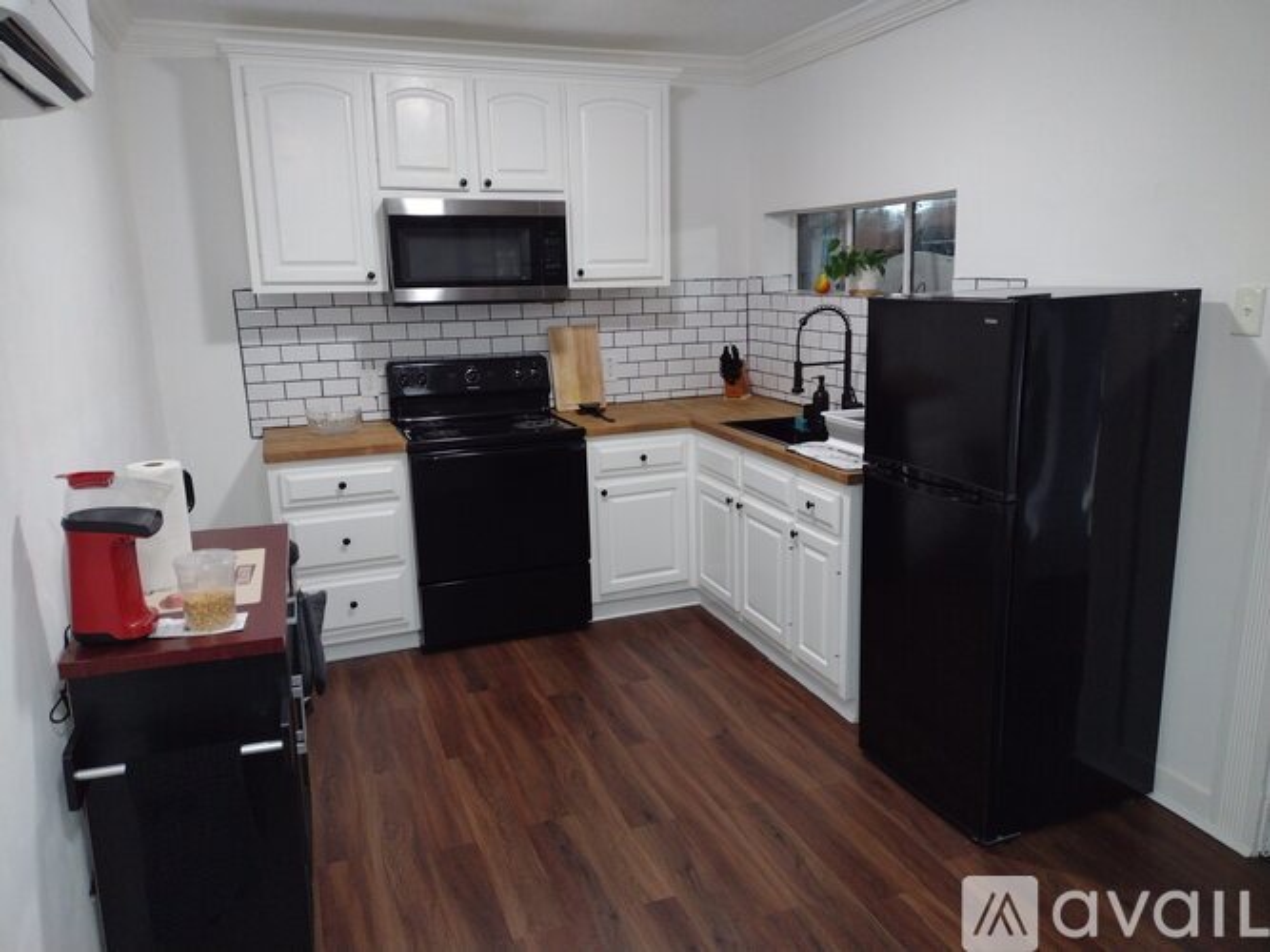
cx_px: 635
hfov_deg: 65.3
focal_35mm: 27
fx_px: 990
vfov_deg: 51.3
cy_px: 476
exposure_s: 1/30
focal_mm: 4.71
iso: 338
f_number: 1.7
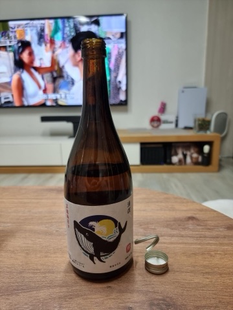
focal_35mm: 24
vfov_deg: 71.6
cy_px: 155
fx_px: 215
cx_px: 116
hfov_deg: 56.8
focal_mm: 6.7
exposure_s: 1/120
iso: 160
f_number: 1.8
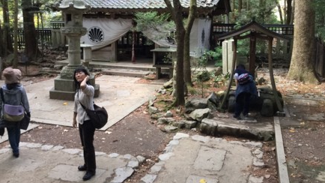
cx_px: 167
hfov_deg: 56.6
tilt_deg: -9.2
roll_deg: -1.1
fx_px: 302
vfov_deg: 33.5
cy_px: 64
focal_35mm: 35
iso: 50
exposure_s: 1/30
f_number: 2.4
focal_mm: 3.3
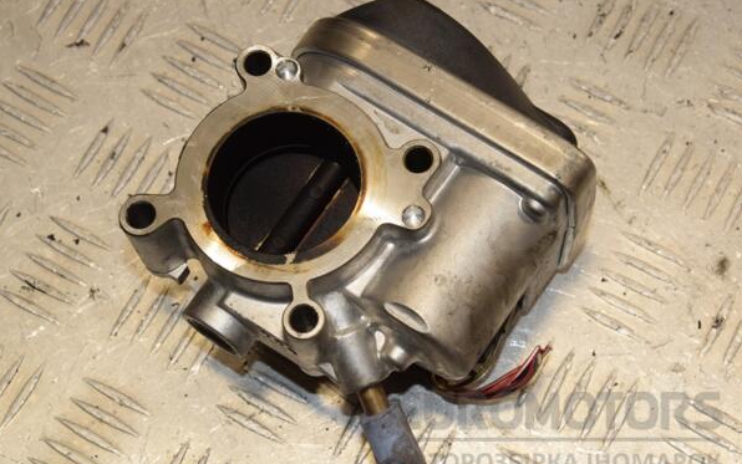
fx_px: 1618
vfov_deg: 16.3
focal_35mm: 80
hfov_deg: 25.8
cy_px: 245
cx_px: 372
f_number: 9
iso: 800
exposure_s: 1/200
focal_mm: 52
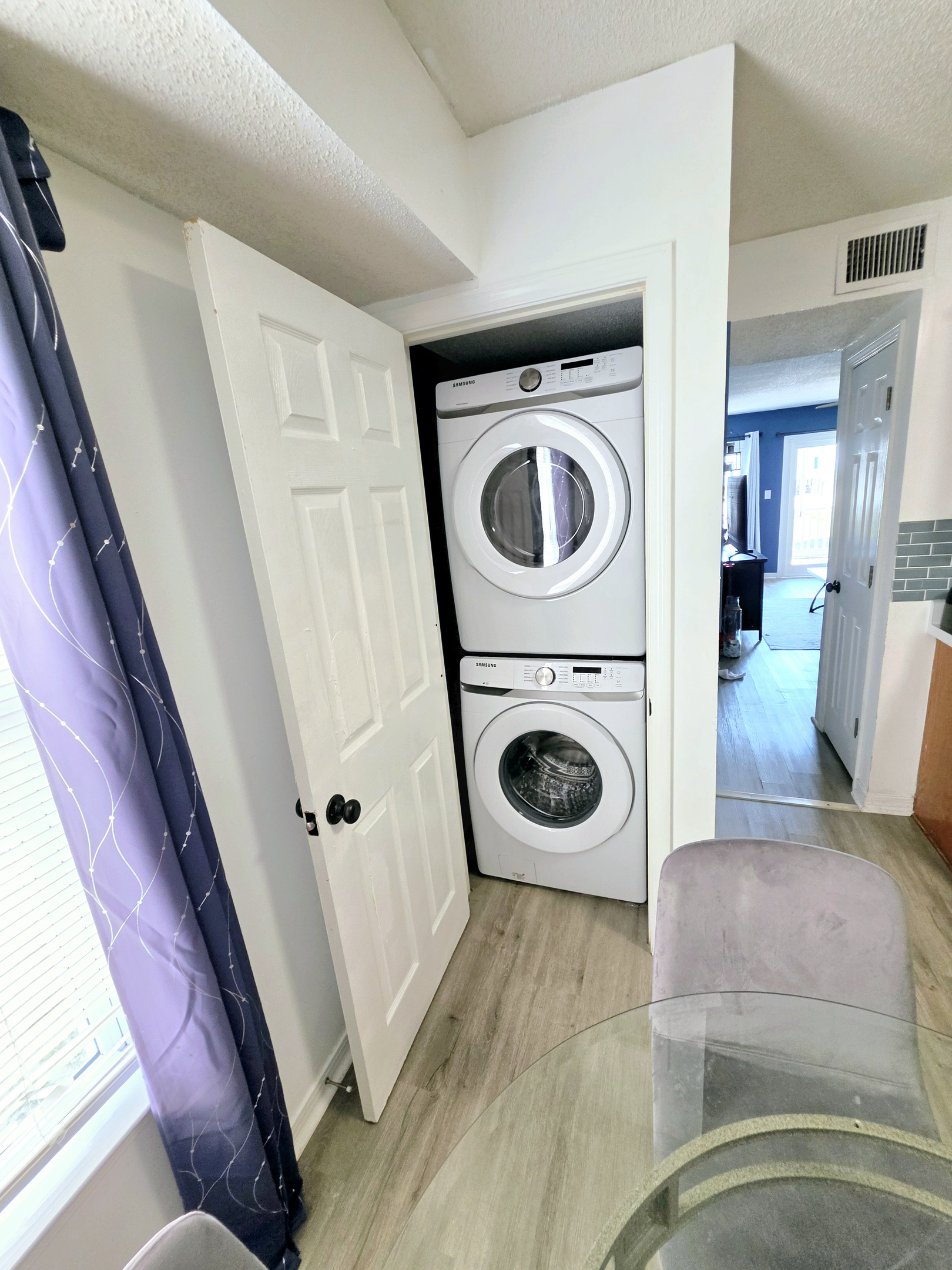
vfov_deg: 106.2
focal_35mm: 13
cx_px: 476
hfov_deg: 89.9
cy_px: 635
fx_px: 477
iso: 100
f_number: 1.9
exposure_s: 1/120
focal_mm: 2.2
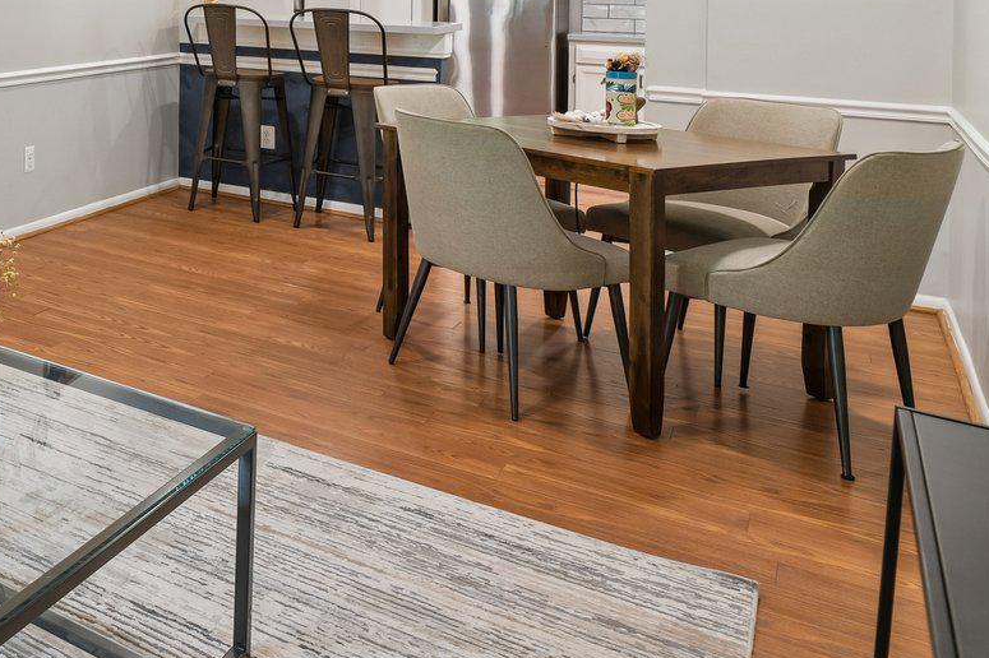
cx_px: -241
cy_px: -18
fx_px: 1016
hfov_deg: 37.1
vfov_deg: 32.6
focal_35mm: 37
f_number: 8
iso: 400
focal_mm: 14
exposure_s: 1/10
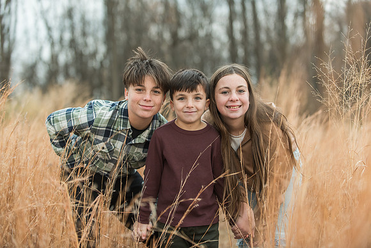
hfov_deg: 24.2
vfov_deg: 16.3
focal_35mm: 84
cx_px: 186
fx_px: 867
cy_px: 122
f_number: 2.8
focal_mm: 82
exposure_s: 1/250
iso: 1000
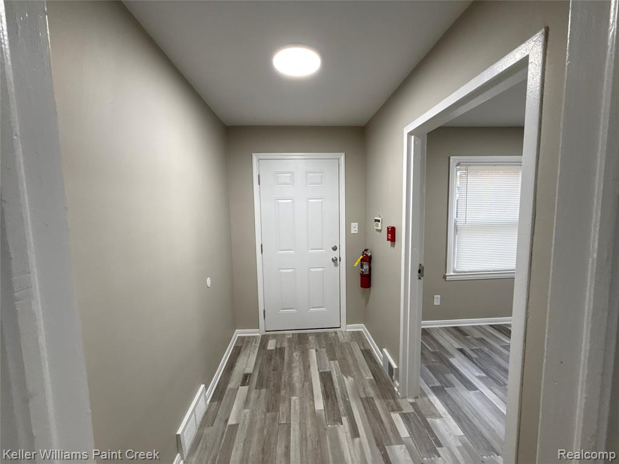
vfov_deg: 85.7
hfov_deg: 102.1
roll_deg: -1.2
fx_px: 250
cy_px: 232
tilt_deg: -7.2
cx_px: 310
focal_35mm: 14
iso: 250
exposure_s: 1/120
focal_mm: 2.22
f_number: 2.2
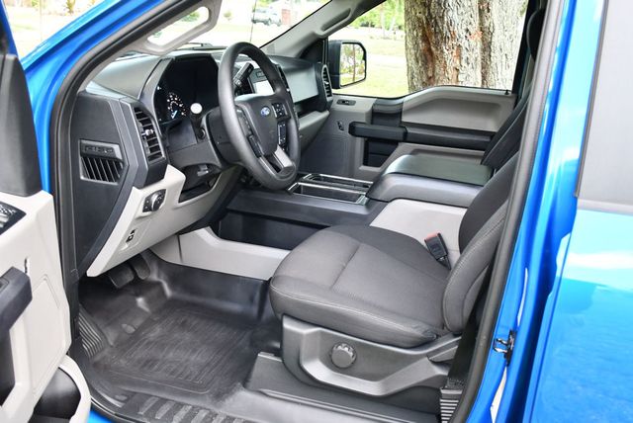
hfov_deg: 53.1
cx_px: 316
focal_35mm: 36
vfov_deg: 36.9
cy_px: 212
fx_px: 634
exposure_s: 1/200
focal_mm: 18
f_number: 3.5
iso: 800
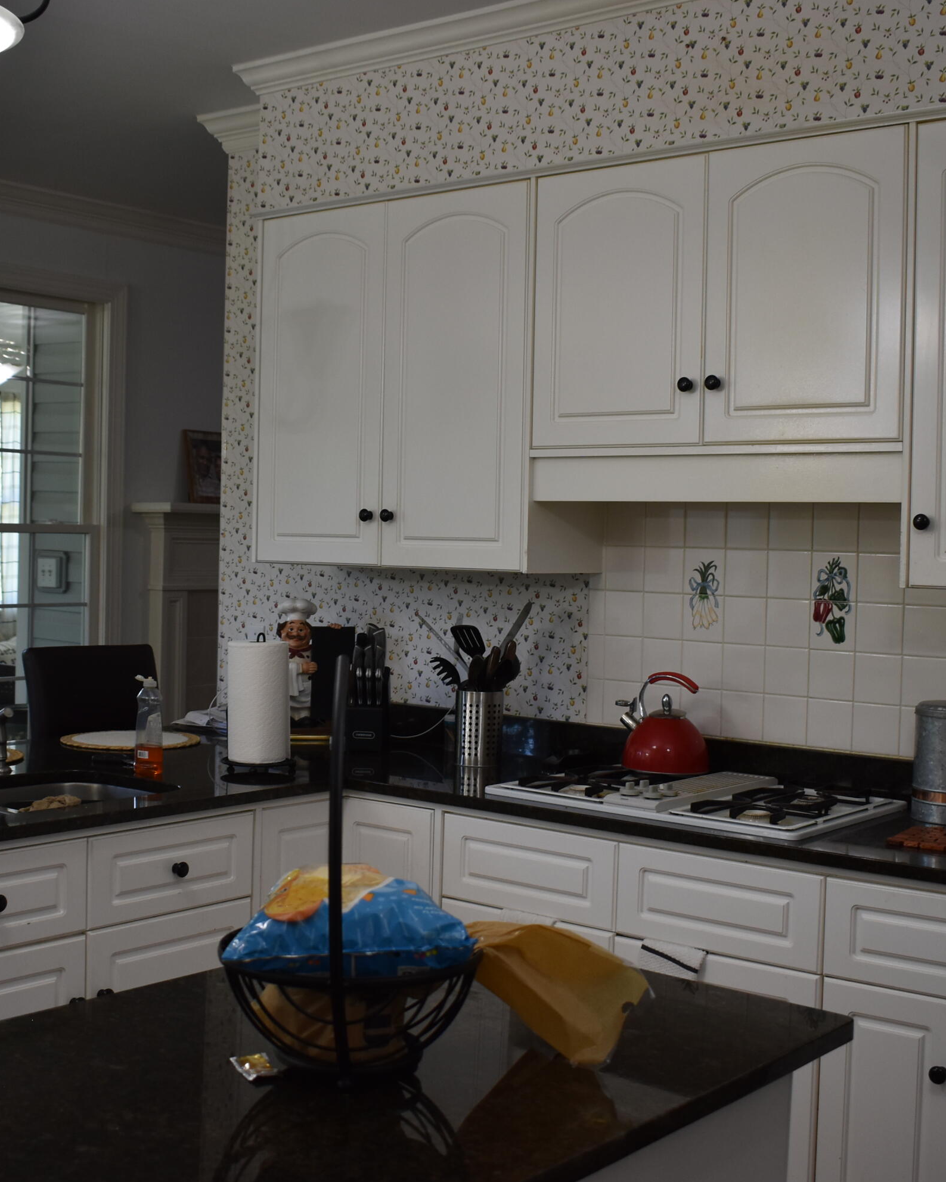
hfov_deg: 33.6
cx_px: 414
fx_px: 1565
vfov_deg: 41.4
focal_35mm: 45
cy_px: 594
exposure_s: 1/60
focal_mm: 21
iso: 450
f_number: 4
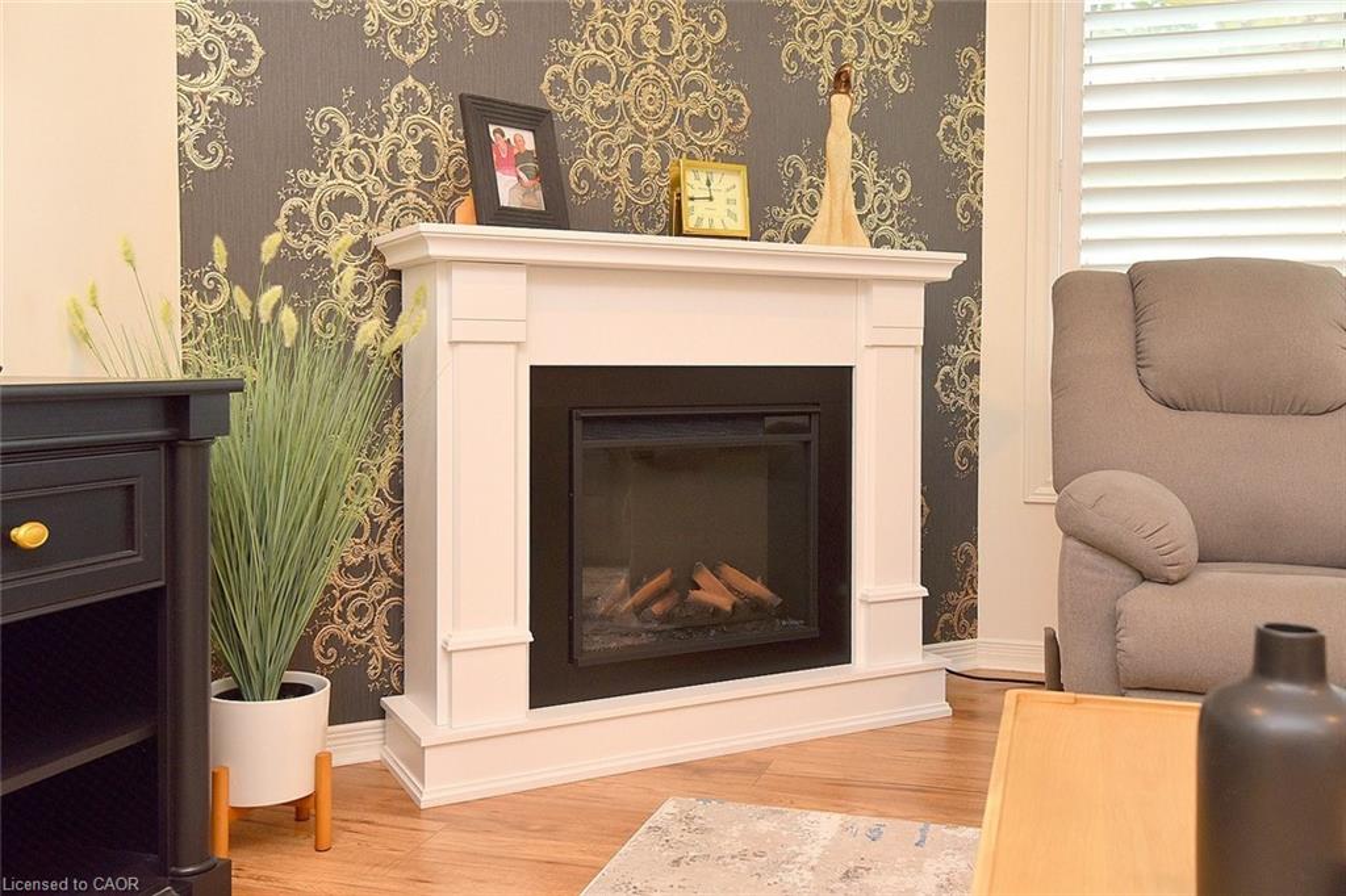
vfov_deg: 44.9
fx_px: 1084
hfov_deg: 63.7
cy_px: 448
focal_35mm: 29
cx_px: 673
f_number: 6.3
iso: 500
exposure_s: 1/60
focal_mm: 29
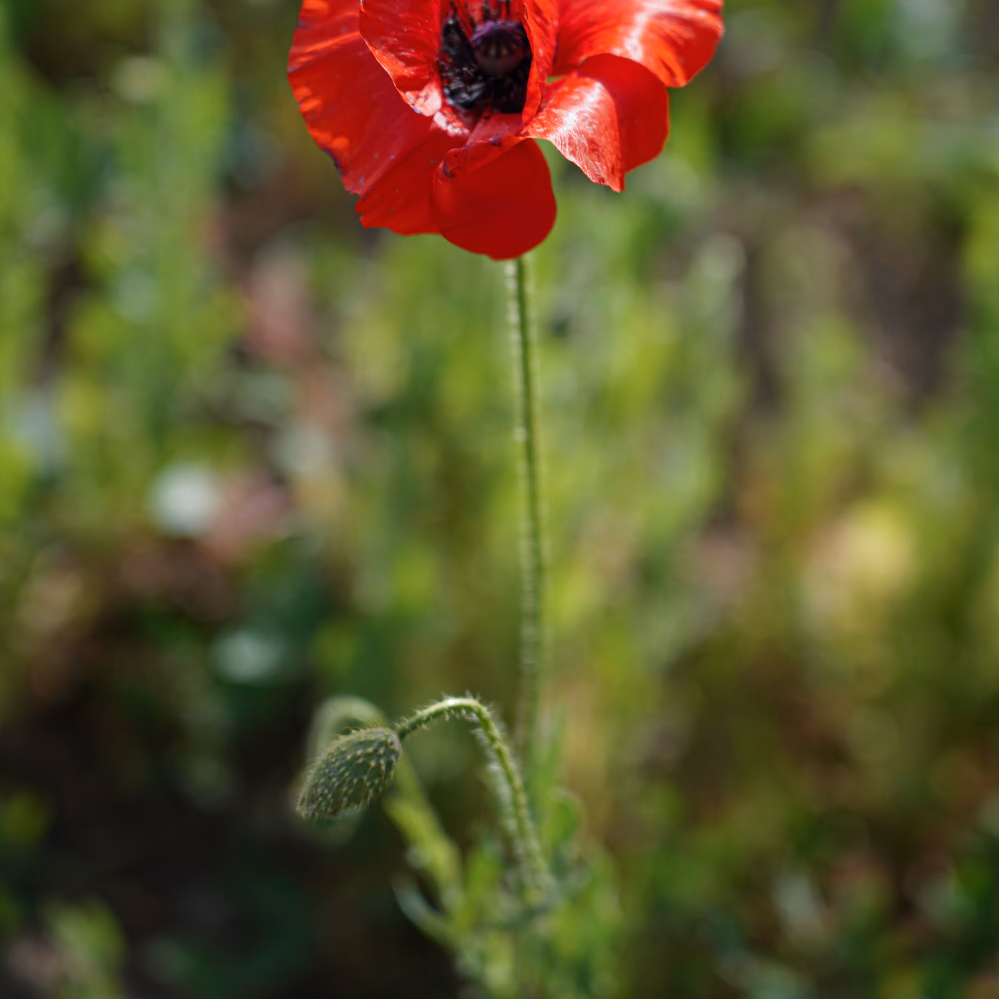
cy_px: 304
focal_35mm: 134
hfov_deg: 13.0
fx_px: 4375
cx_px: 499
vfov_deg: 13.0
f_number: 4
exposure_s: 1/200
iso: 50
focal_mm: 105
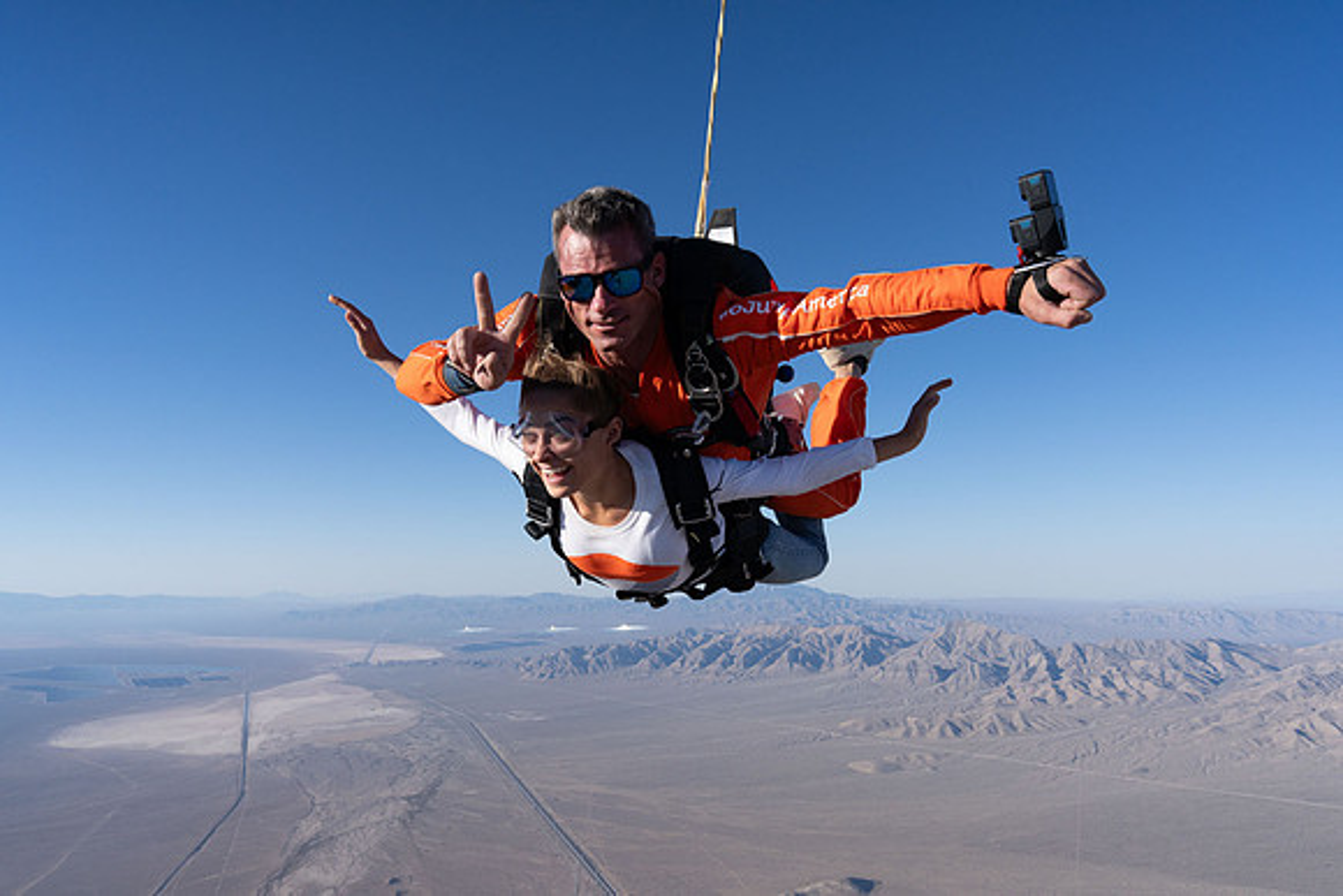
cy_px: 448
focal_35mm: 24
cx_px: 672
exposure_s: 1/2000
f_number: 9
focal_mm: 24
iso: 800
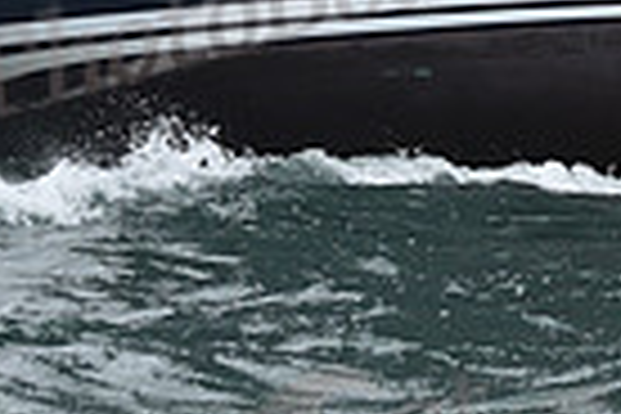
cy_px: -295
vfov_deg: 4.6
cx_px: 846
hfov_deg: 6.9
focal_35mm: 294
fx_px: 5071
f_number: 6.3
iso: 320
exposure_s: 1/1000
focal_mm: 70
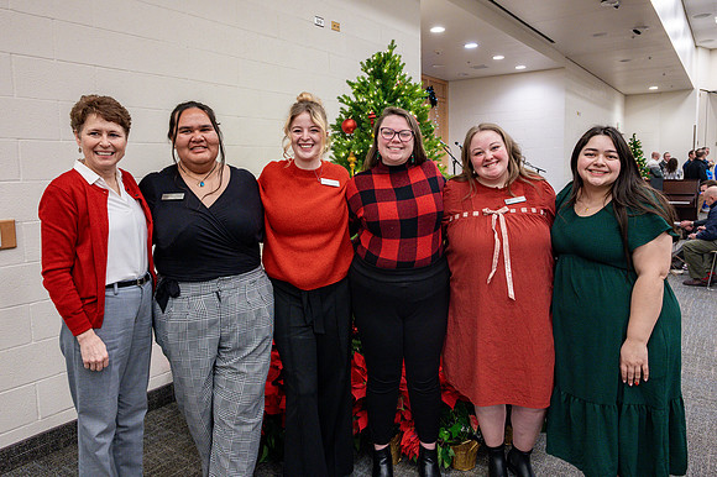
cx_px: 358
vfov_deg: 48.6
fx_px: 528
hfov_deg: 68.3
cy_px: 221
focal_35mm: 27
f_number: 6.3
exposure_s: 1/50
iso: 1250
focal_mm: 24
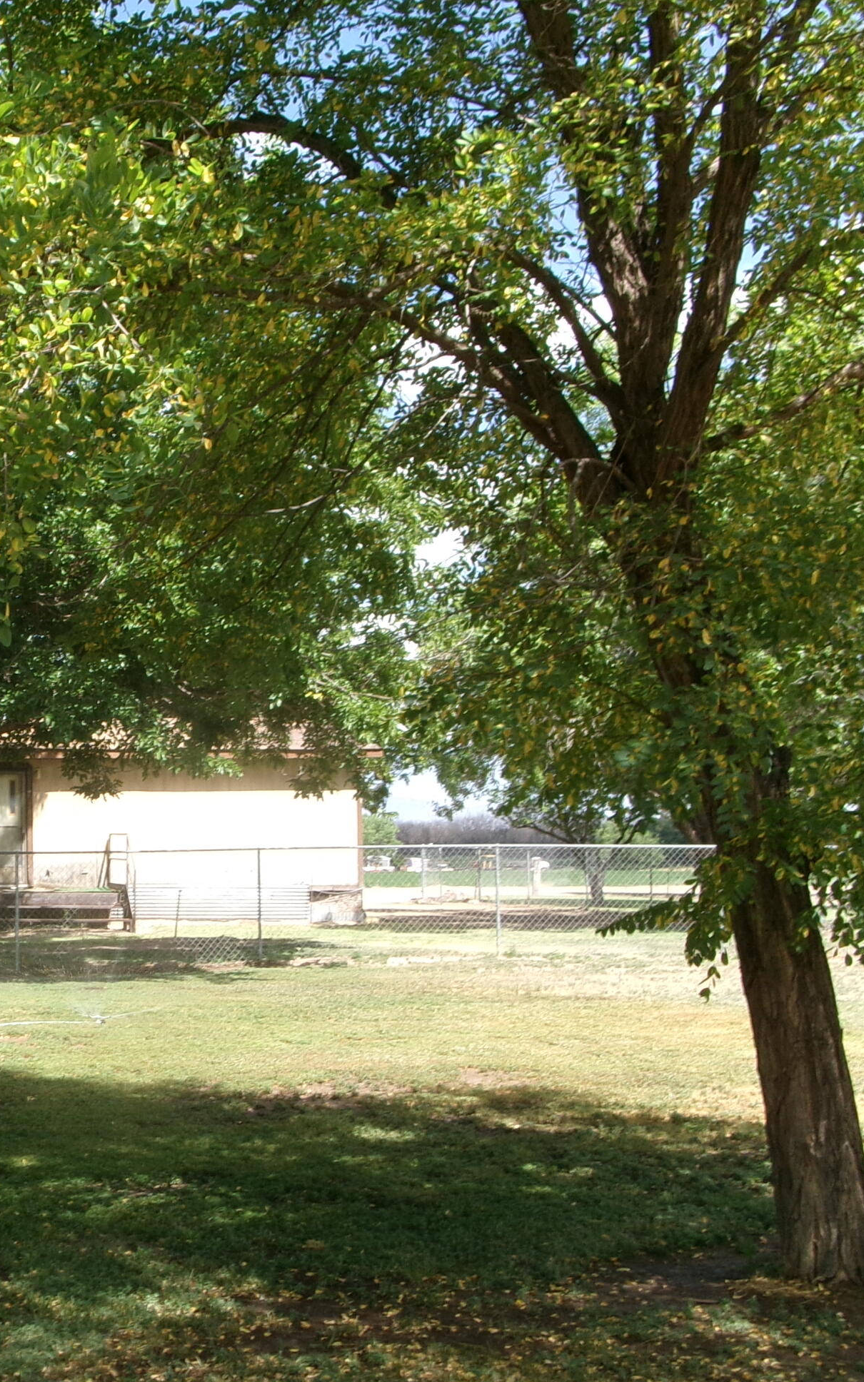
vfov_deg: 43.4
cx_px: 13
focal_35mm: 46
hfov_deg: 26.6
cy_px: 791
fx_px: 1733
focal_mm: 5.1
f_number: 10.8
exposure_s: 1/50
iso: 100
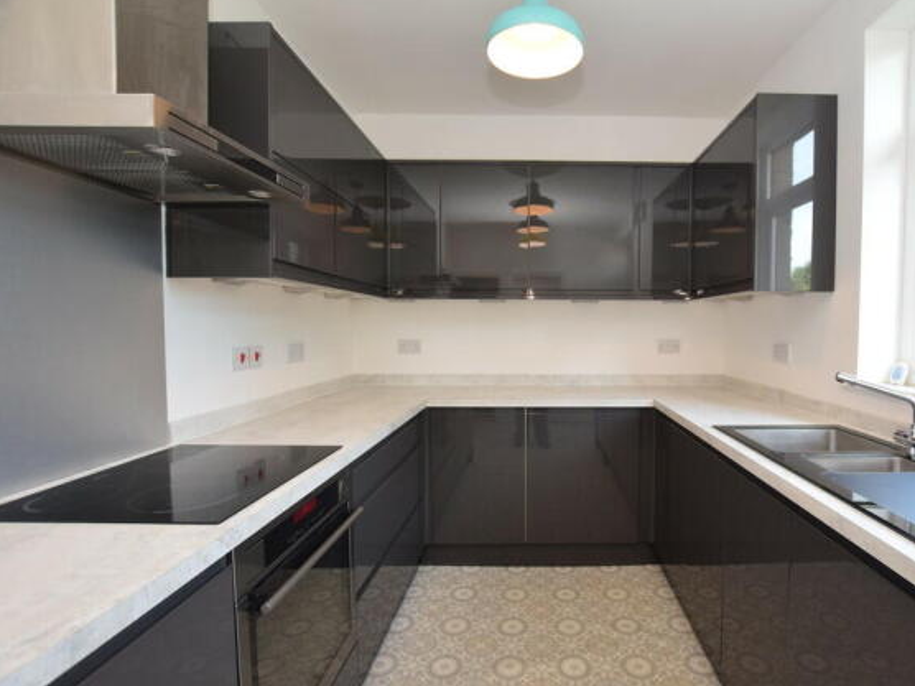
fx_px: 449
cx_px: 534
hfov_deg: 90.2
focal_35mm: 17
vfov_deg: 74.7
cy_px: 348
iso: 500
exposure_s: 1/60
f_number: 5
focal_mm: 10
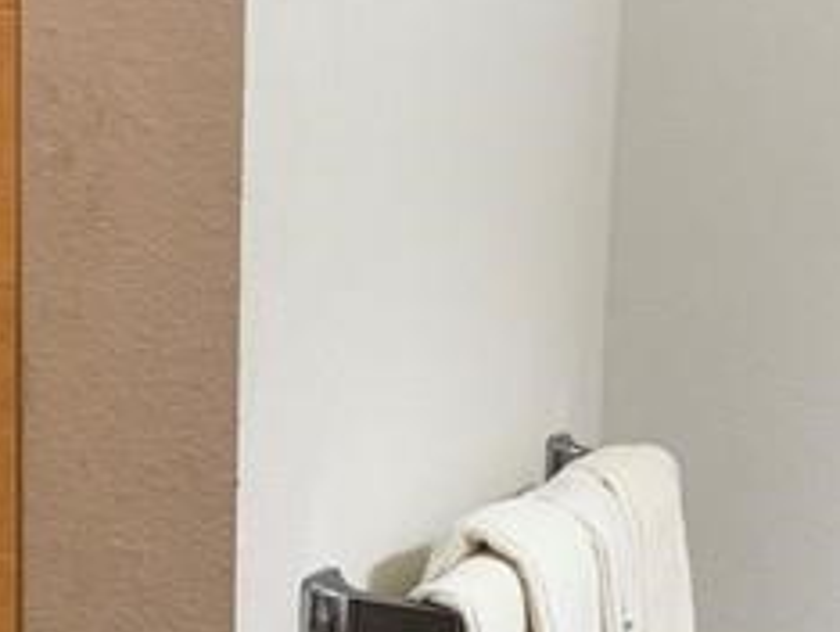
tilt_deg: -10.7
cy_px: 549
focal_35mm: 105
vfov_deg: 14.0
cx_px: -57
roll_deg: -0.3
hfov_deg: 18.1
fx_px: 2551
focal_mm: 6.76
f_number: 1.78
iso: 200
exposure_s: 1/120
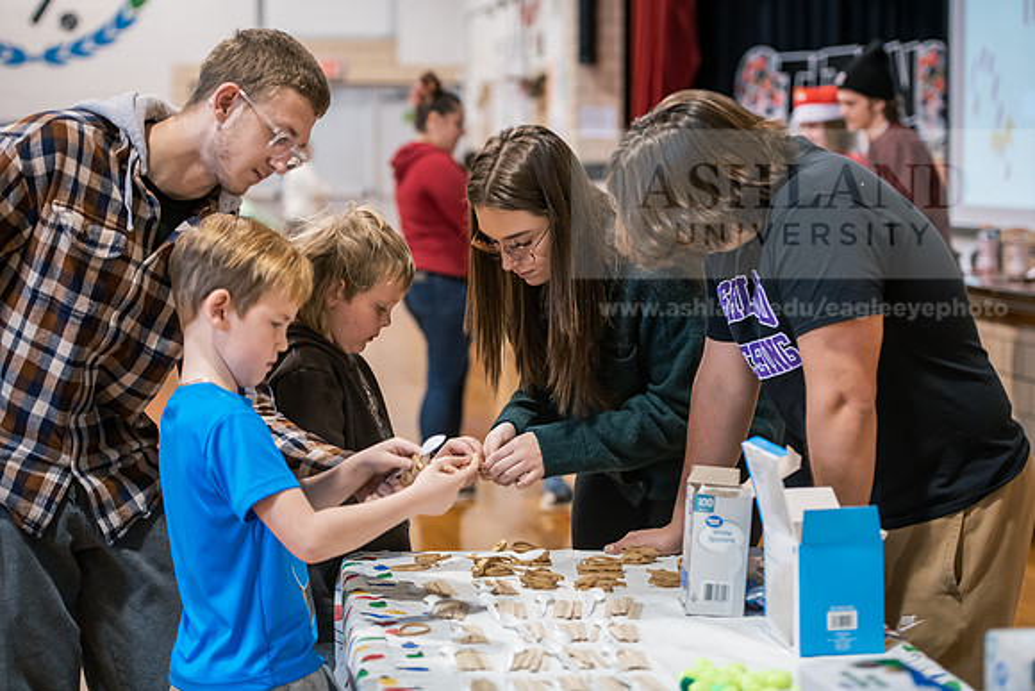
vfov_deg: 16.7
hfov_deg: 24.8
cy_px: 346
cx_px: 518
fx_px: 2358
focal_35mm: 82
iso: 1600
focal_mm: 82
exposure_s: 1/160
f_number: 3.2
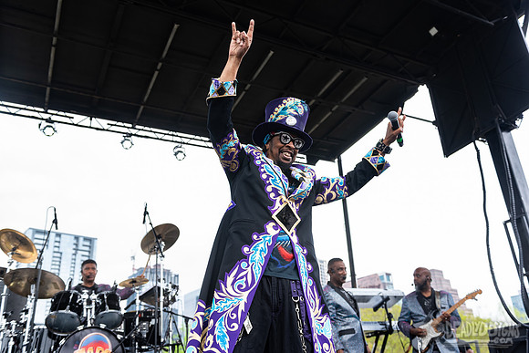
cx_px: 264
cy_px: 176
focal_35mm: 32
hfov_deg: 58.7
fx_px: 470
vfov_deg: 41.1
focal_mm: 32
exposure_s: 1/160
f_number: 4
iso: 400
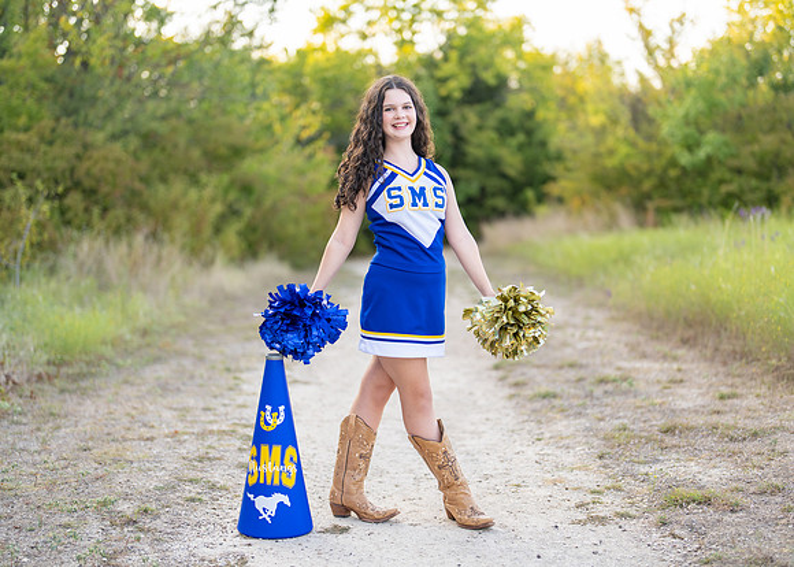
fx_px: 1295
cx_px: 416
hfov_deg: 34.1
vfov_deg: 24.7
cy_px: 296
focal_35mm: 57
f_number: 1.2
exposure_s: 1/800
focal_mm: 50
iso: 100
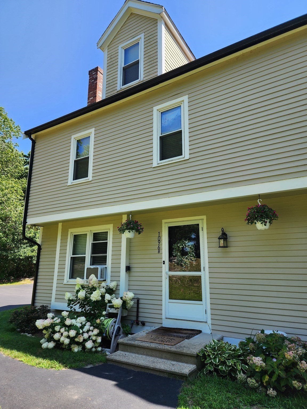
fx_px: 272
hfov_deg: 58.9
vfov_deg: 73.9
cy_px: 204
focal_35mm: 23
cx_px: 154
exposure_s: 1/338
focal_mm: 6.4
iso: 12
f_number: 1.8
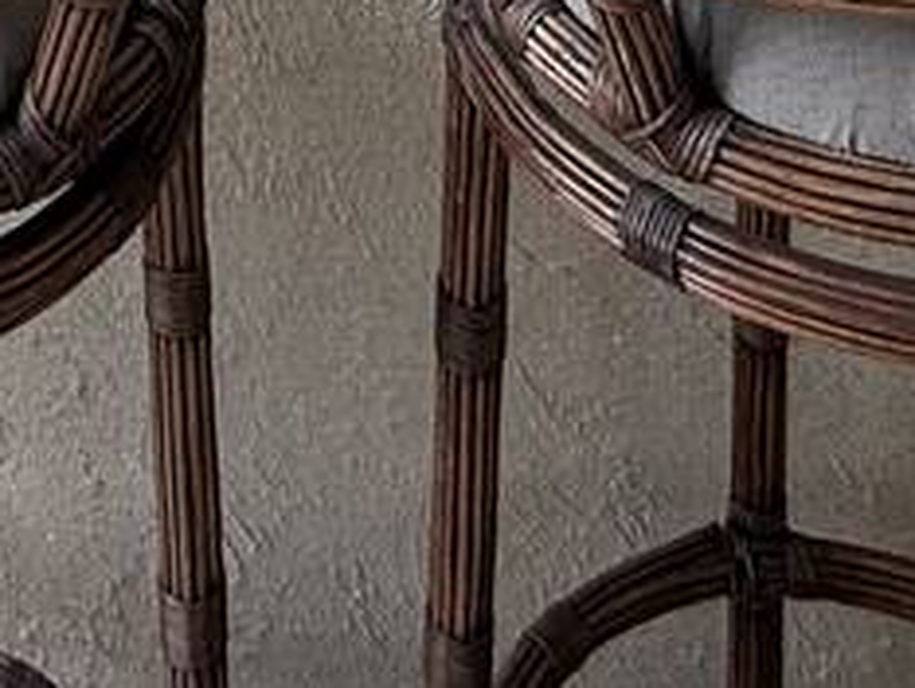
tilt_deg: -1.3
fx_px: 2276
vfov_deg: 11.3
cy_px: -1313
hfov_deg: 22.4
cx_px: 172
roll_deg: +0.2
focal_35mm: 86
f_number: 2.2
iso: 64
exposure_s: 1/136
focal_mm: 2.22
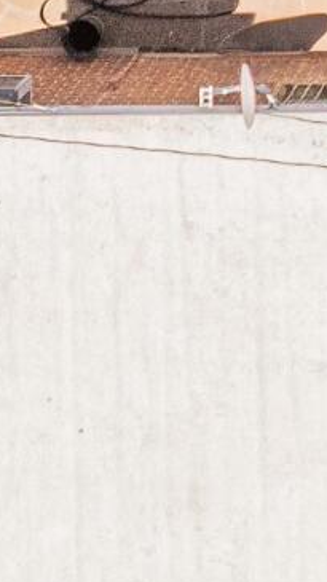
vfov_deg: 8.7
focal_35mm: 215
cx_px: 1080
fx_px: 3318
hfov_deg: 5.2
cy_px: -998
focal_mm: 12.29
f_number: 3.5
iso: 400
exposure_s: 1/80
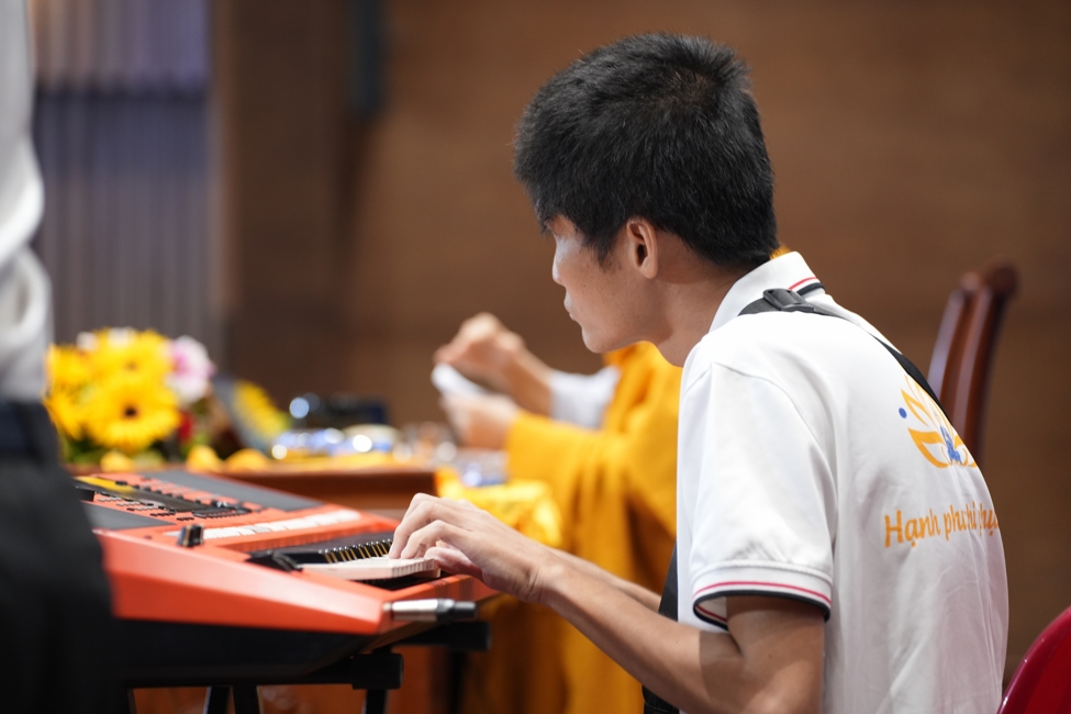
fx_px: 3540
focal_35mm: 119
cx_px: 536
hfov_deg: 17.2
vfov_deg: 11.5
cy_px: 357
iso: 1600
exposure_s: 1/80
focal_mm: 119
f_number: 3.2
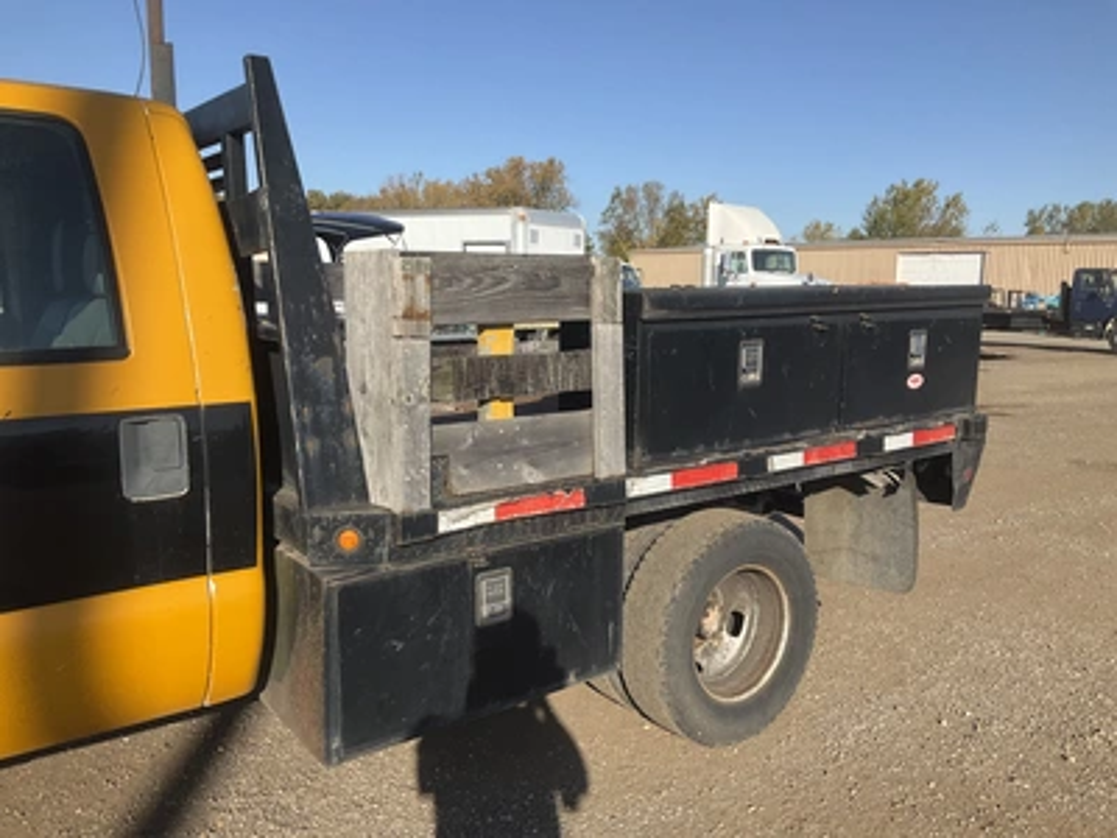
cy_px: 419
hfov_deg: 61.7
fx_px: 936
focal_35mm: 29
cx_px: 558
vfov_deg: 48.2
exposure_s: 1/1534
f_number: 1.8
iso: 25
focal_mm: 3
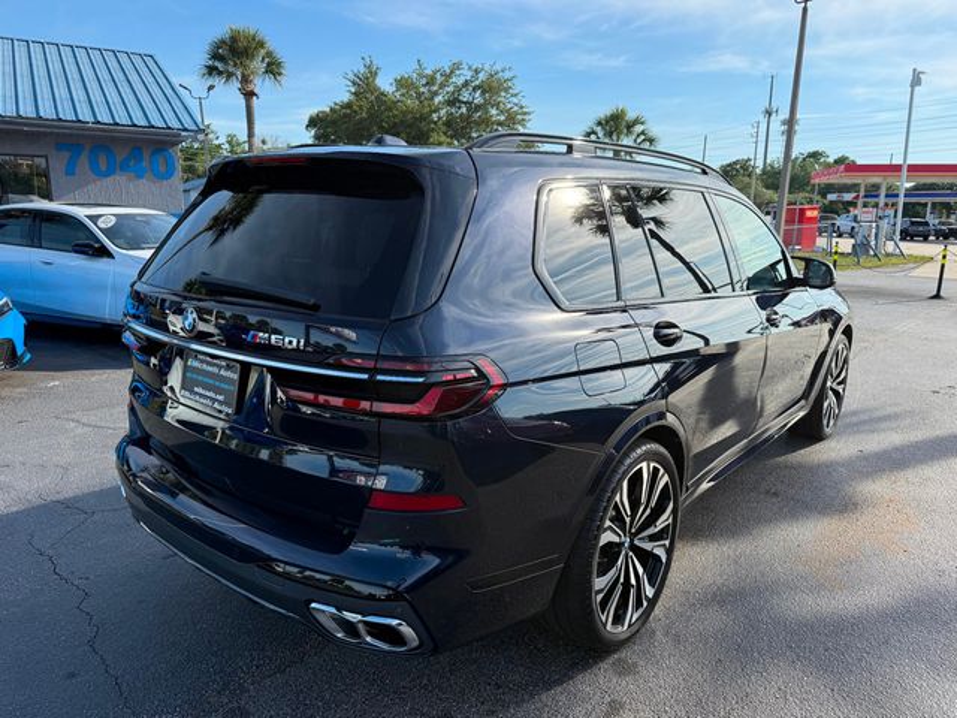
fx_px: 664
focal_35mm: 24
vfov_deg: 56.8
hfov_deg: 71.6
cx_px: 478
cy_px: 359
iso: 100
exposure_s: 1/2611
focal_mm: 6.76
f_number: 1.78
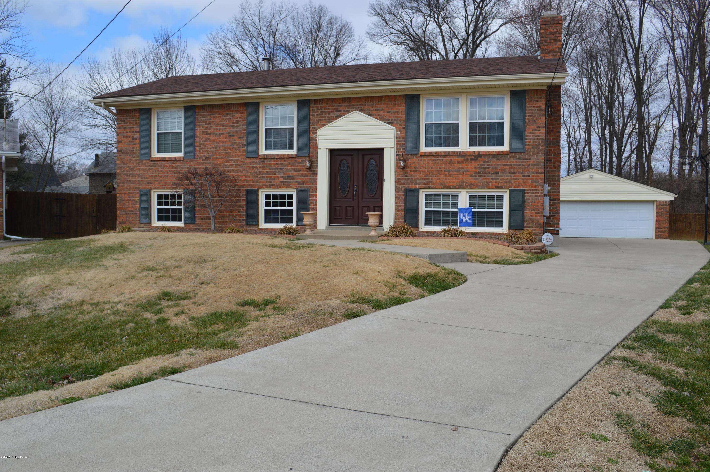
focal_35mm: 30
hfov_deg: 62.0
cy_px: 236
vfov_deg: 43.5
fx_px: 591
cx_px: 355
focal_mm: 20
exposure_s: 1/320
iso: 100
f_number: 9
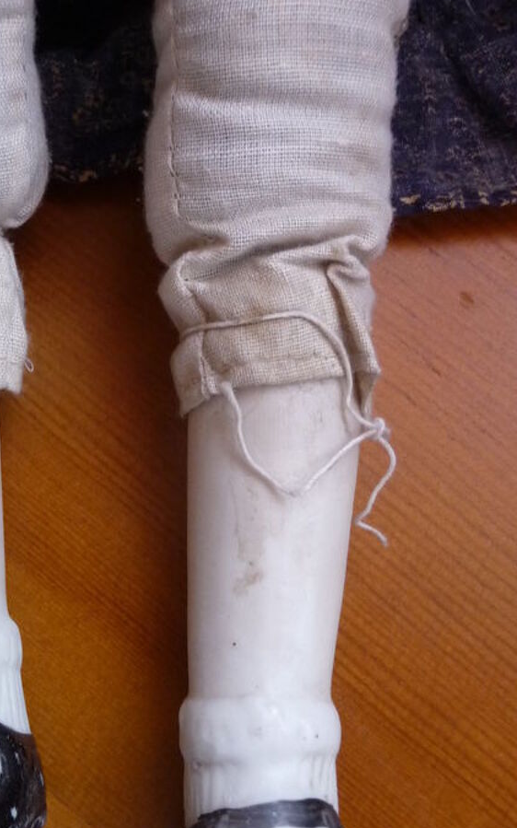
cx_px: 101
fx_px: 992
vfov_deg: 45.2
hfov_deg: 28.6
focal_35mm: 44
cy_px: 437
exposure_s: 1/30
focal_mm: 4.7
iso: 320
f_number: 3.3
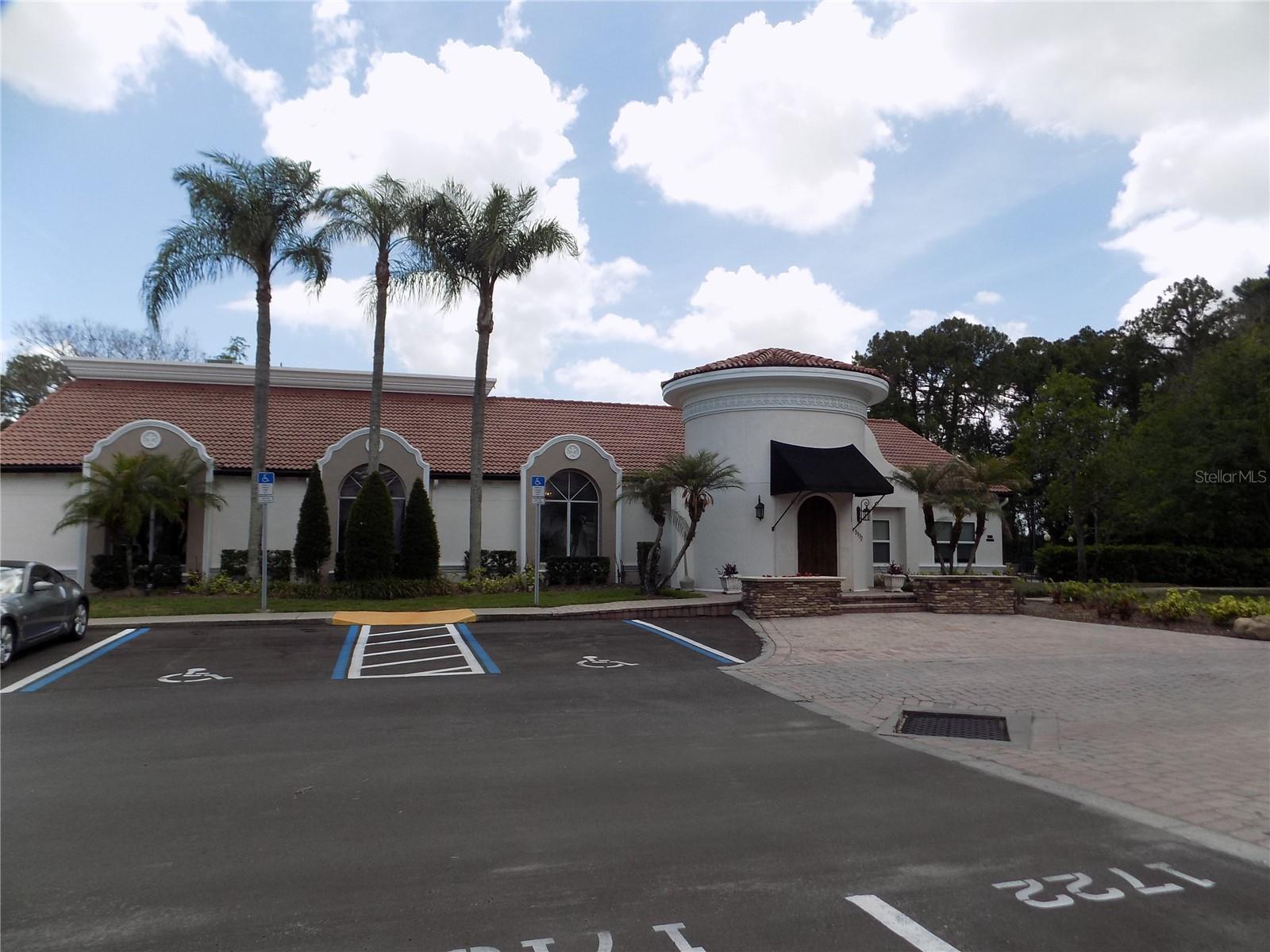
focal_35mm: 23
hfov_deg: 73.9
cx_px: 635
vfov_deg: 58.9
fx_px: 844
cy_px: 476
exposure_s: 1/800
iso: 80
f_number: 3.1
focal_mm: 4
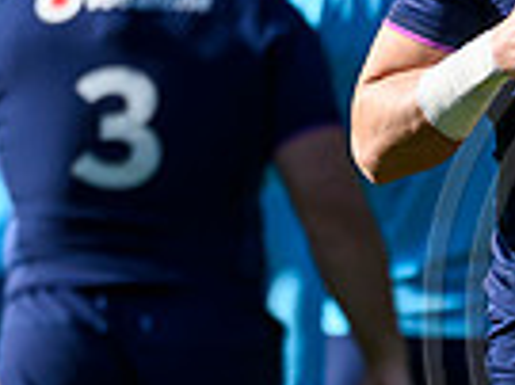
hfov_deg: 0.6
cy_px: 401
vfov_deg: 0.4
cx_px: 640
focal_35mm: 3319
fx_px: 49335
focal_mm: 560
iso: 500
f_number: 4
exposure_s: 1/3200
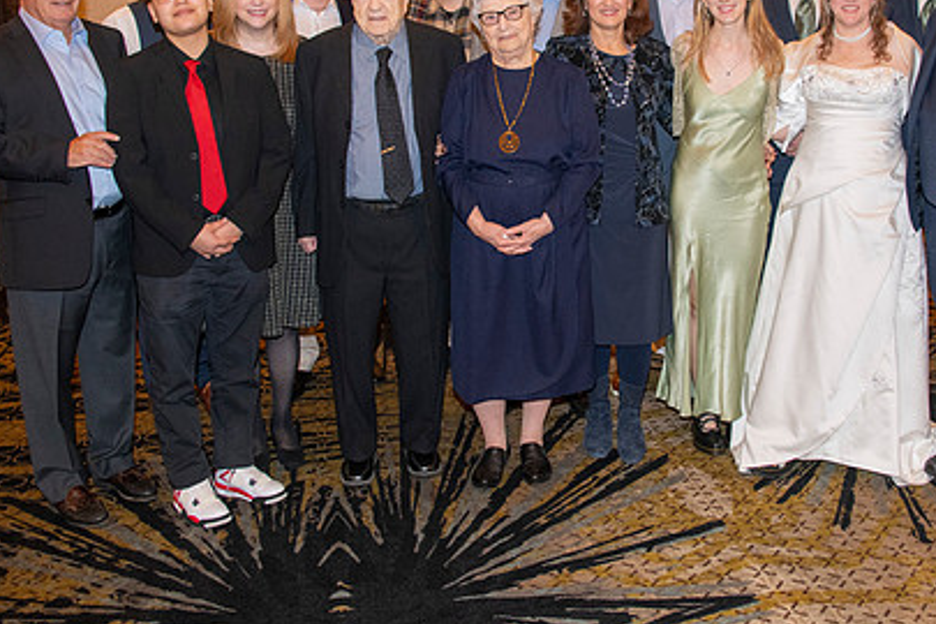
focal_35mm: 41
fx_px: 1066
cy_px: 191
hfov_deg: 47.0
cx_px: 588
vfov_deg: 32.3
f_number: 5.6
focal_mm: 28
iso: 2000
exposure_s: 1/60
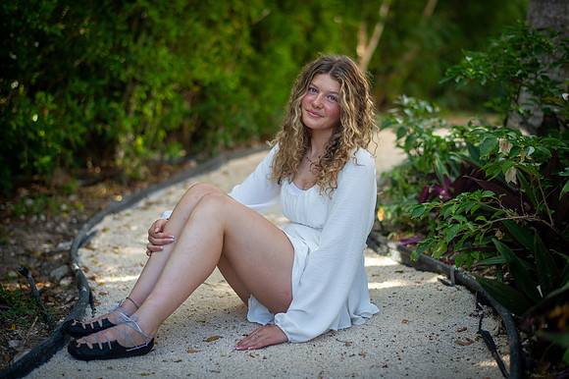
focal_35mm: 58
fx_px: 916
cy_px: 190
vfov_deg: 23.4
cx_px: 284
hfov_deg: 34.5
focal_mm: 58
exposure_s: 1/800
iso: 400
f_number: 2
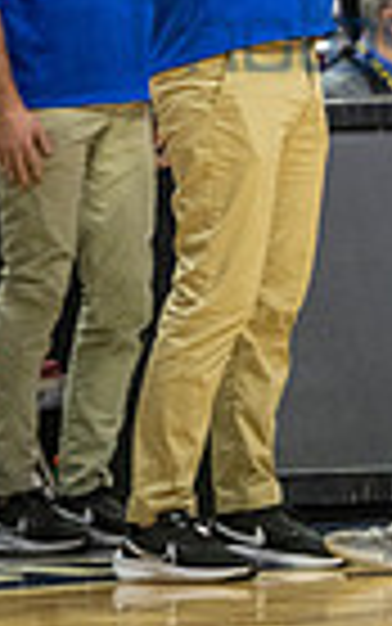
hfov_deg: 2.4
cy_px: -194
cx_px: 541
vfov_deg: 3.8
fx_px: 9306
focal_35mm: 545
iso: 2500
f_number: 2.8
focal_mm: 165
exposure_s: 1/1000
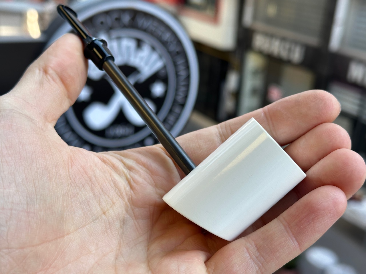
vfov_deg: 30.3
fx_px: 508
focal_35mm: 48
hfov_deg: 39.7
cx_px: 183
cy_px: 137
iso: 64
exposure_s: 1/293
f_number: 1.78
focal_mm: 6.86
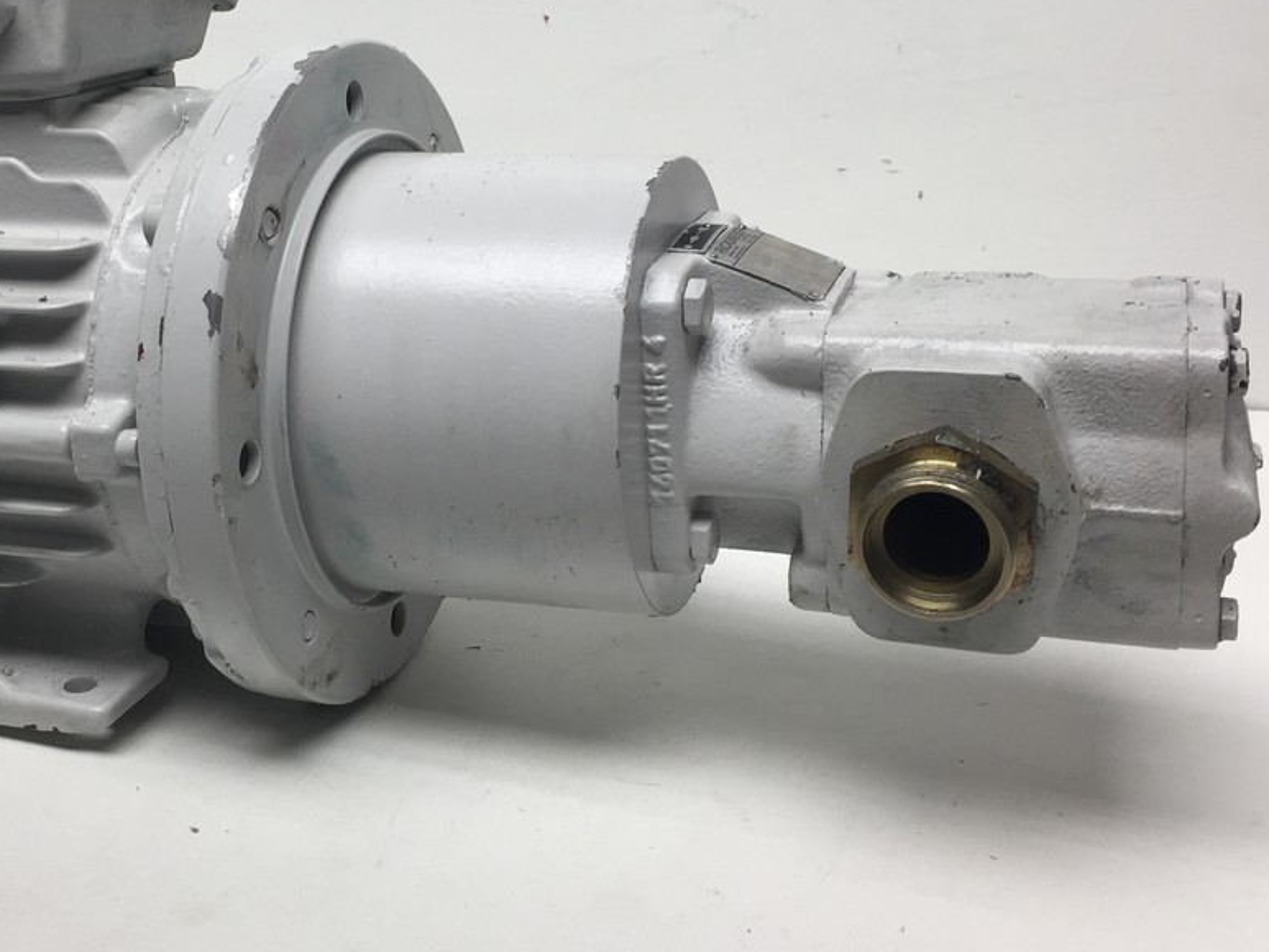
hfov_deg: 41.2
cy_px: 299
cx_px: 373
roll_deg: +0.8
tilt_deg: -14.9
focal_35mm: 45
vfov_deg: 31.9
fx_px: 1650
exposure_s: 1/100
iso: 40
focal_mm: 4.15
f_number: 2.2
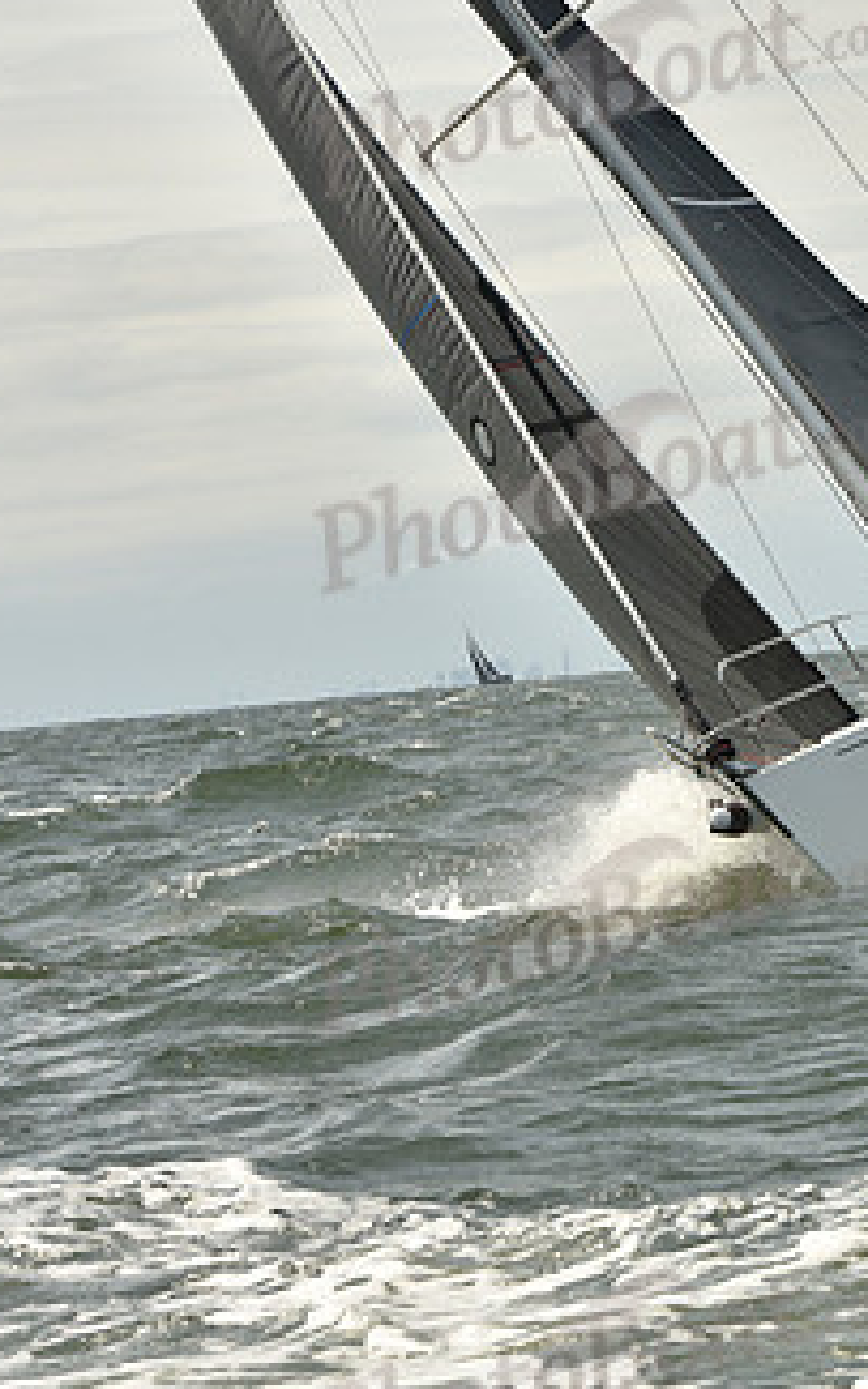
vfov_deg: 11.5
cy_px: 643
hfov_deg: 7.1
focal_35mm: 182
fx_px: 6892
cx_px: 1142
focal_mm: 100
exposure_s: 1/800
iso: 250
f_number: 10
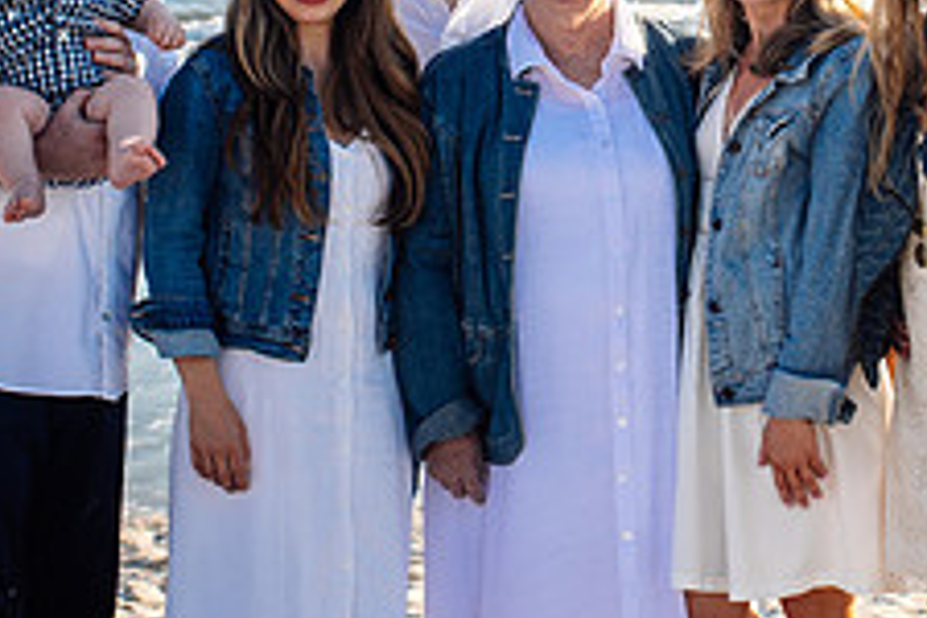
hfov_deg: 19.3
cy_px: -23
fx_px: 2704
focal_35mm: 105
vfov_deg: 12.9
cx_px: 688
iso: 160
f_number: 4.5
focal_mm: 35
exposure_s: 1/1000
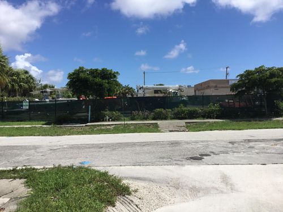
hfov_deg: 58.4
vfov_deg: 45.4
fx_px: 253
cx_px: 142
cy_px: 106
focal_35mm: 31
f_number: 2.4
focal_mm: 3.3
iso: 25
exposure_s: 1/1988
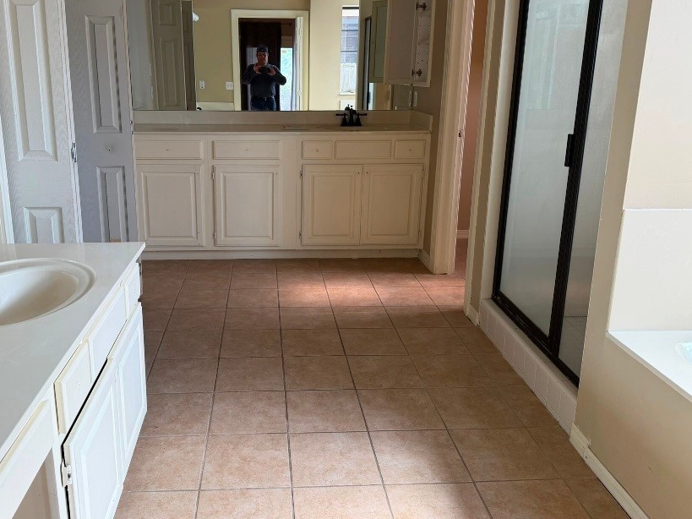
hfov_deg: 59.7
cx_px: 292
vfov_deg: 46.6
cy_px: 220
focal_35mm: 30
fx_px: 600
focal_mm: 6.76
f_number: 1.78
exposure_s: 1/121
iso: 100
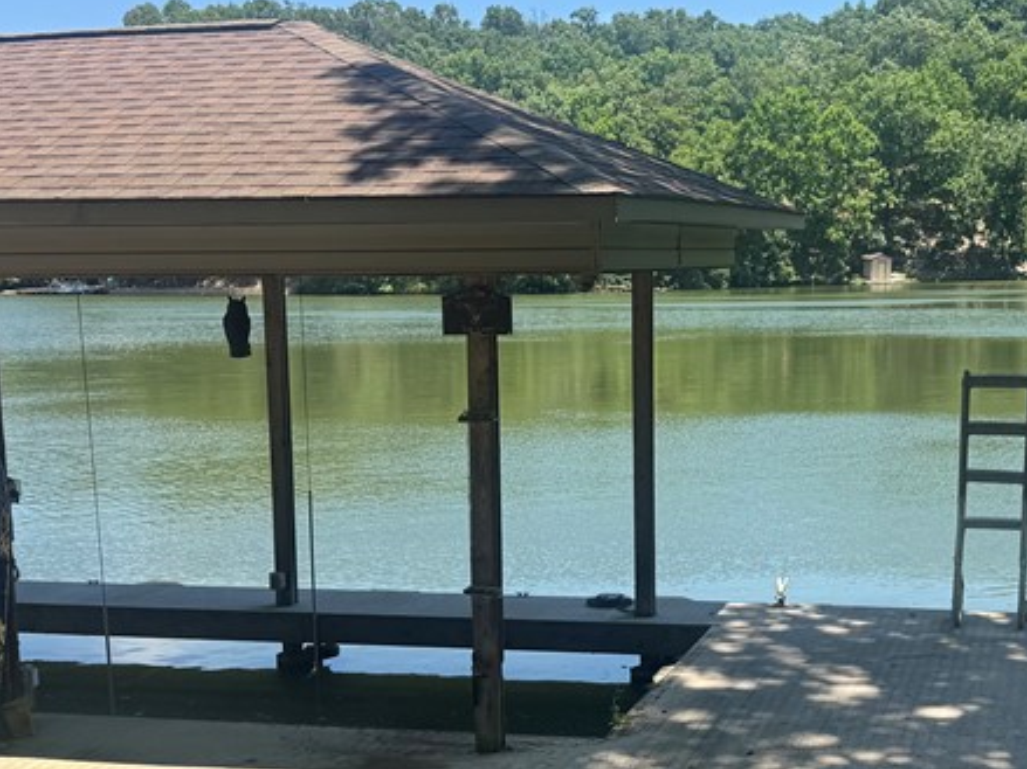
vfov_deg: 25.9
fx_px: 1661
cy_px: 547
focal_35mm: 56
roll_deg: +1.1
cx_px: 669
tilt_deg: -8.7
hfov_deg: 34.1
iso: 80
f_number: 1.78
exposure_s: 1/1818
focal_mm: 6.76
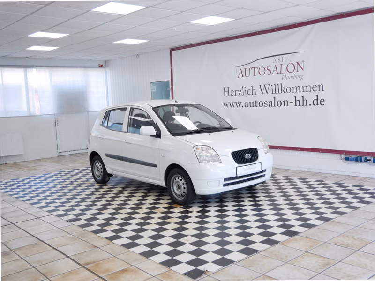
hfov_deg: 51.4
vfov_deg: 39.7
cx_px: 188
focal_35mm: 36
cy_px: 140
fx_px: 390
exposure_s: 1/60
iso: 320
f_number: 3.9
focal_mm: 18
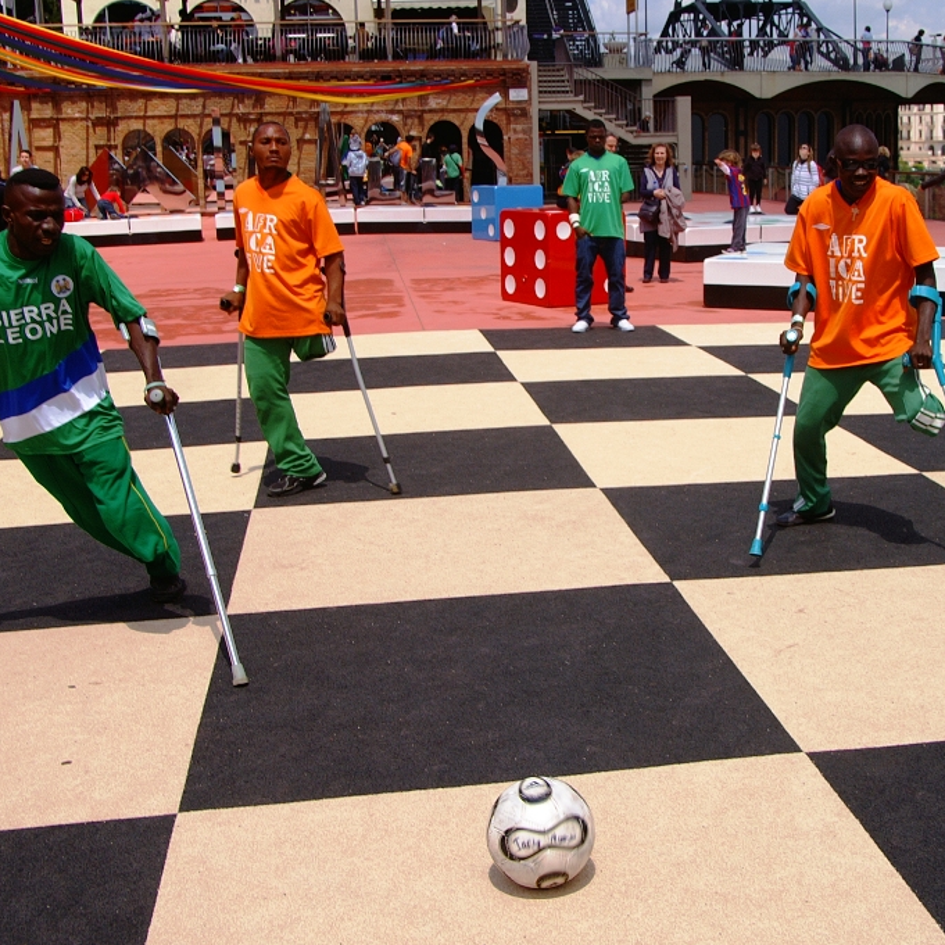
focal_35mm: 45
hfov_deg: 37.2
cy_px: 422
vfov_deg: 37.5
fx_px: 1390
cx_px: 610
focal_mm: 20
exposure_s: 1/350
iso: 100
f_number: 9.5
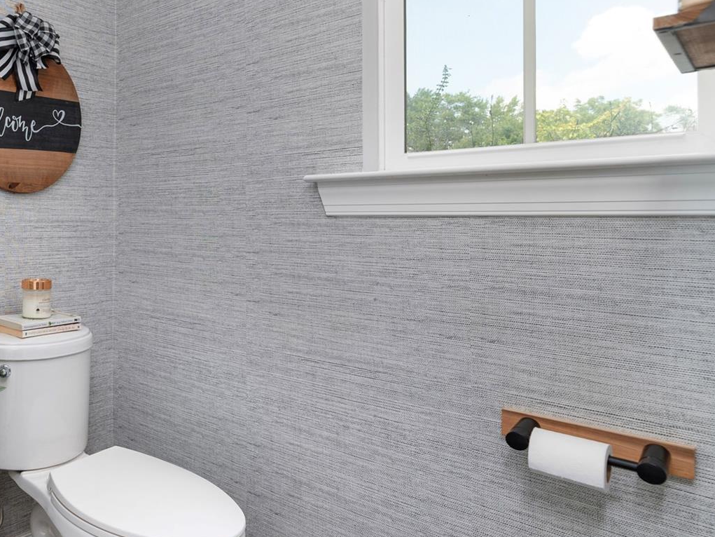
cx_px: 50
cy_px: 228
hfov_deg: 55.1
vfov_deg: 51.2
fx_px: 558
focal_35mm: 27
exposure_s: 1/25
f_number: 6.3
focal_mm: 14
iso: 320
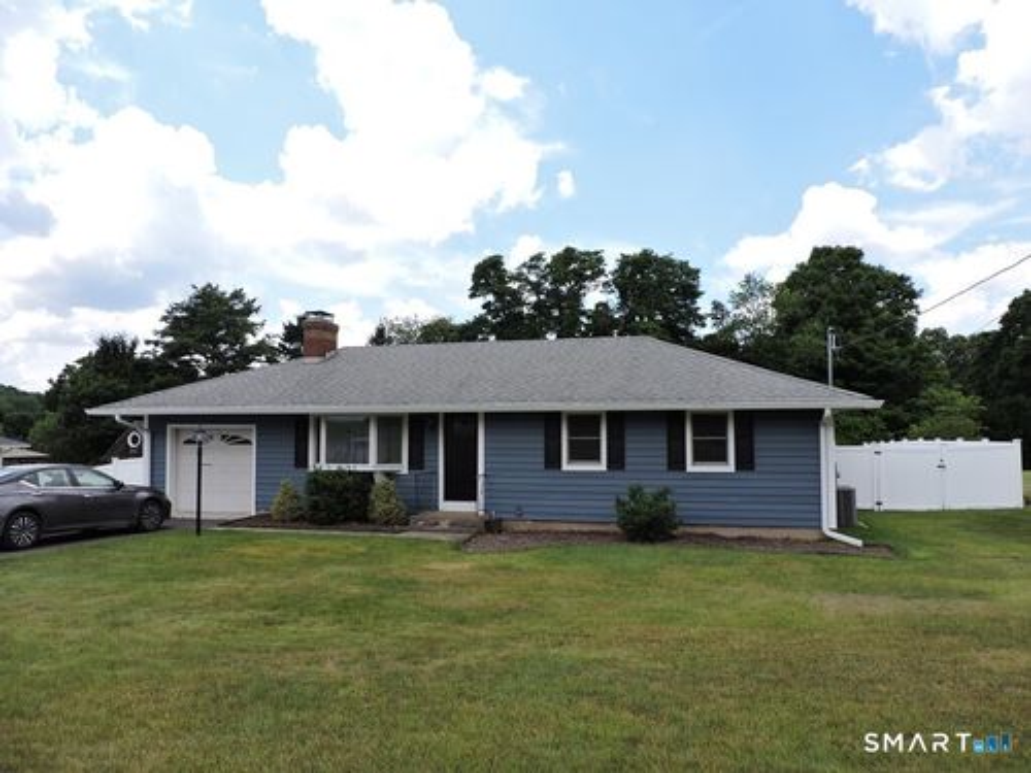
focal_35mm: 24
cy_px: 386
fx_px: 715
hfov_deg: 71.6
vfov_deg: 56.8
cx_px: 516
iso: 100
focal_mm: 4.3
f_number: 3
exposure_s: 1/1000
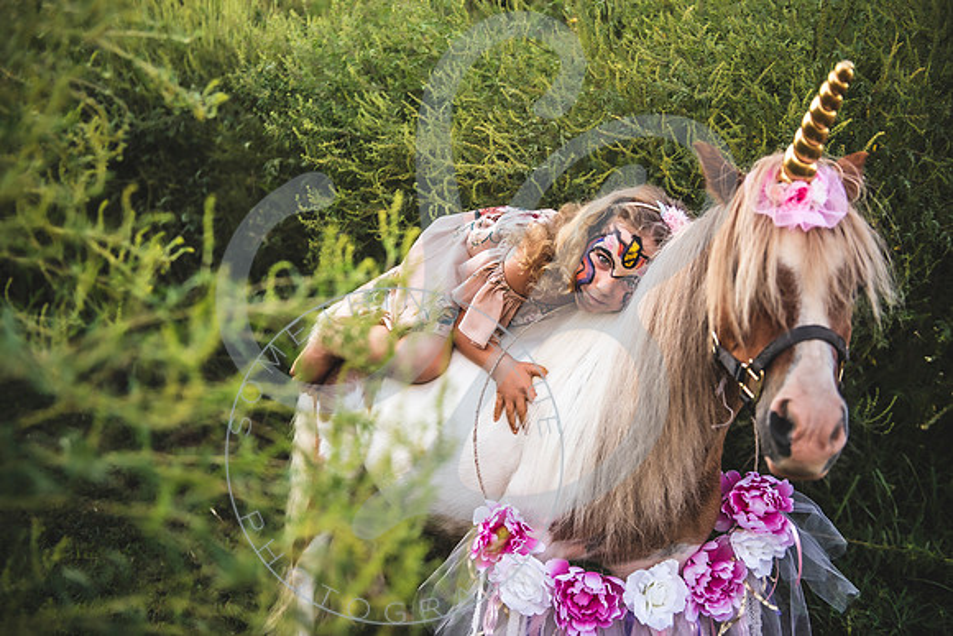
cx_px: 476
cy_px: 318
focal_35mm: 38
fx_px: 1006
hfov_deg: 50.7
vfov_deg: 35.1
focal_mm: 38
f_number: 2.8
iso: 100
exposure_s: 1/200
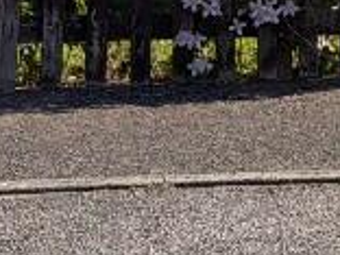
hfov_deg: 6.1
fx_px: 3104
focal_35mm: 316
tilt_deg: +4.0
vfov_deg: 4.5
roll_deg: -0.7
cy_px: -567
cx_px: 748
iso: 80
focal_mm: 6.76
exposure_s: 1/4587
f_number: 1.78
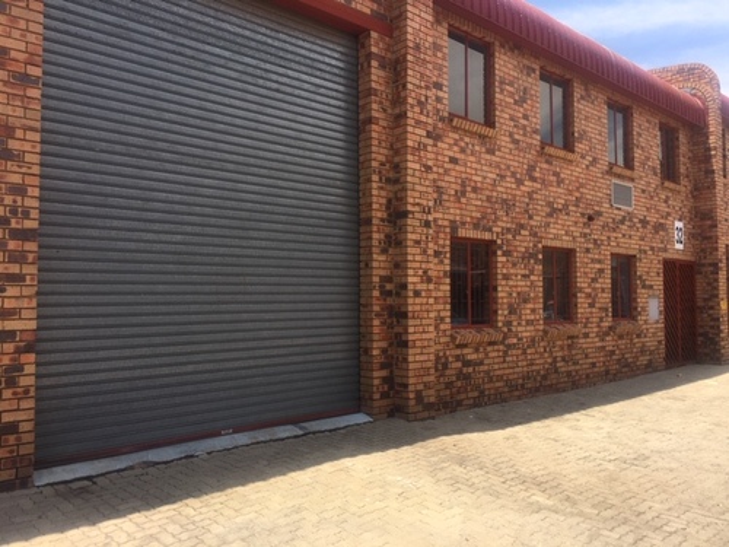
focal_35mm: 29
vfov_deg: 48.2
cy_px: 274
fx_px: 611
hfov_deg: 61.7
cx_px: 364
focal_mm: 4.15
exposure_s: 1/894
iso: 25
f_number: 2.2
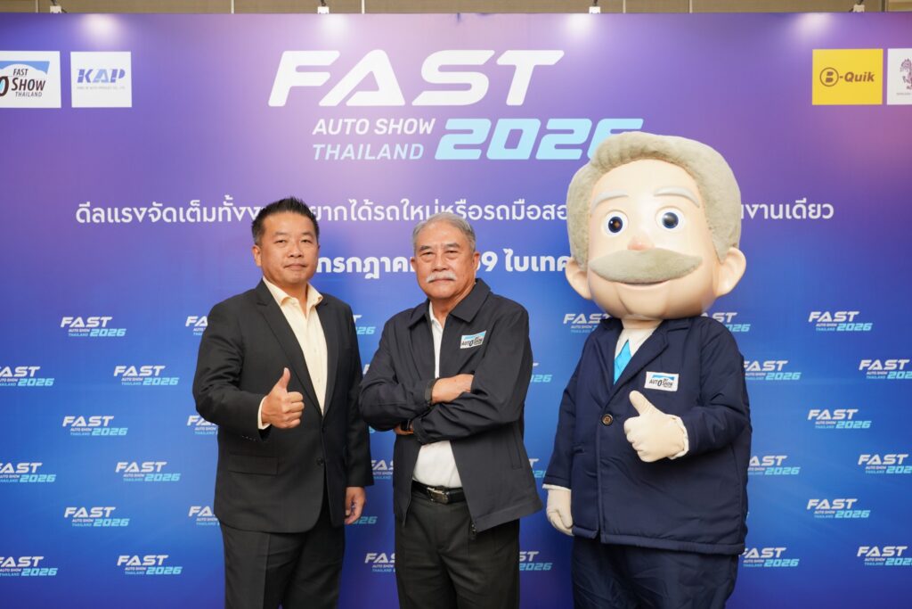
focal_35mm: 37
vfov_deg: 36.0
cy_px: 304
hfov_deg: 51.9
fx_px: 937
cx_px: 456
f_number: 5
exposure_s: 1/125
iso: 1000
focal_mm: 37
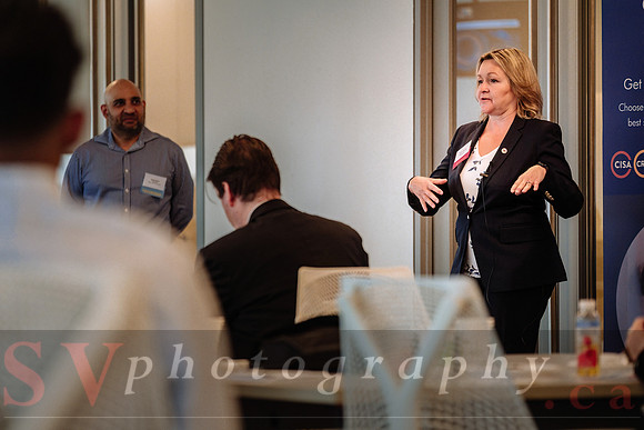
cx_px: 322
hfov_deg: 9.8
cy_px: 215
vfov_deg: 6.5
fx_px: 3757
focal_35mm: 210
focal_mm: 140
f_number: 2.8
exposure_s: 1/320
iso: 1250
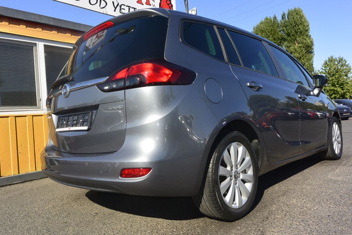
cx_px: 176
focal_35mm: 27
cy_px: 118
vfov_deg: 47.9
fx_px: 264
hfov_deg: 67.4
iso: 160
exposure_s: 1/250
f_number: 9
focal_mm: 10
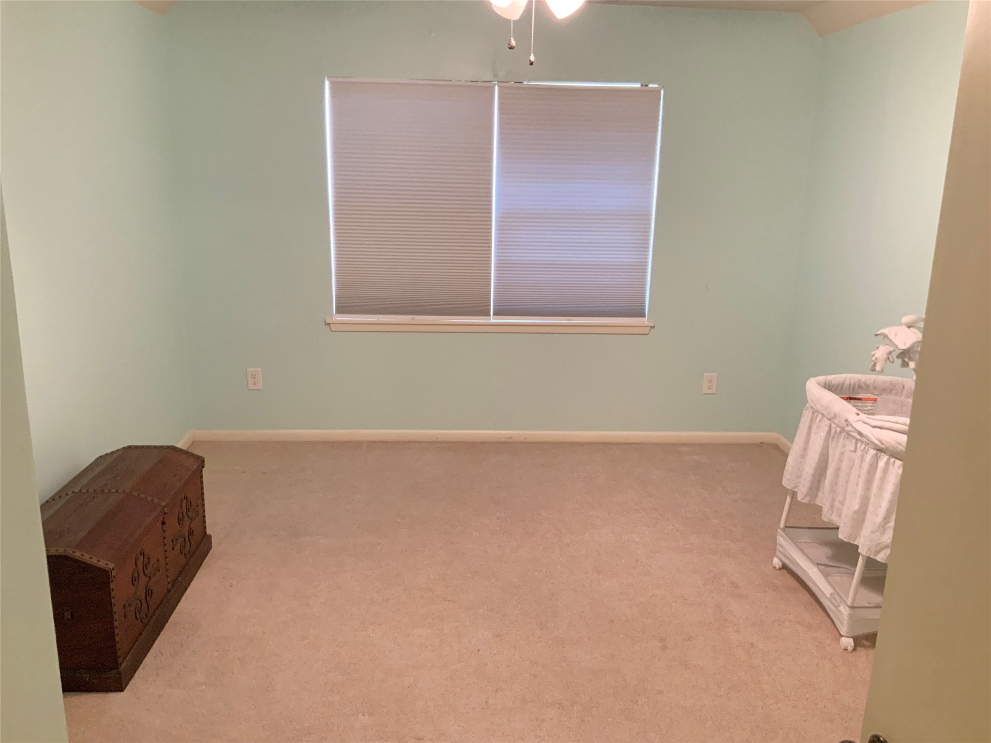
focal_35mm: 29
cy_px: 372
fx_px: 830
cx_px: 496
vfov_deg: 48.2
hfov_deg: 61.7
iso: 250
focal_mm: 3
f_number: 1.8
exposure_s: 1/60
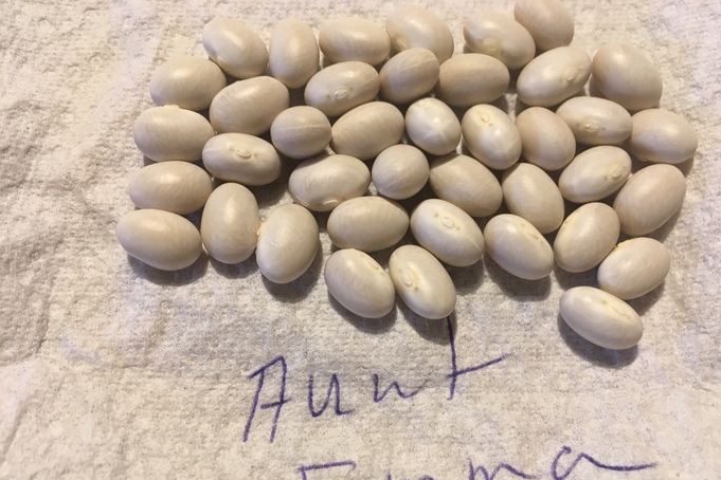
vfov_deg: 42.2
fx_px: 621
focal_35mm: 31
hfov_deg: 60.3
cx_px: 369
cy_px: 274
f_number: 2.2
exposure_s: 1/33
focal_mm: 4.15
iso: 100
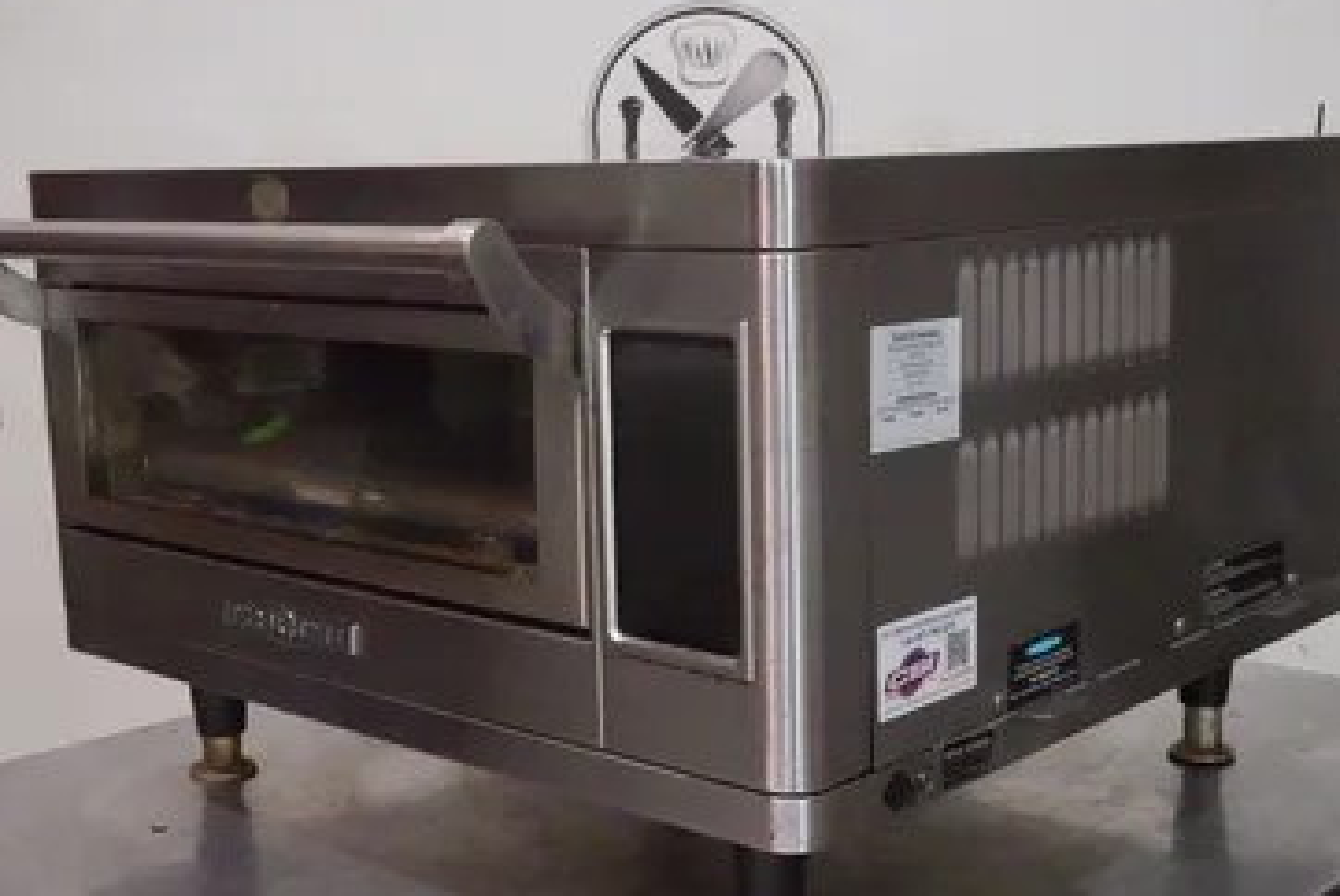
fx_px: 1974
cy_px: 472
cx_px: 681
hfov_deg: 37.5
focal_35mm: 53
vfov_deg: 25.6
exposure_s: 1/320
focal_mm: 17.88
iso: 6400
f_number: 4
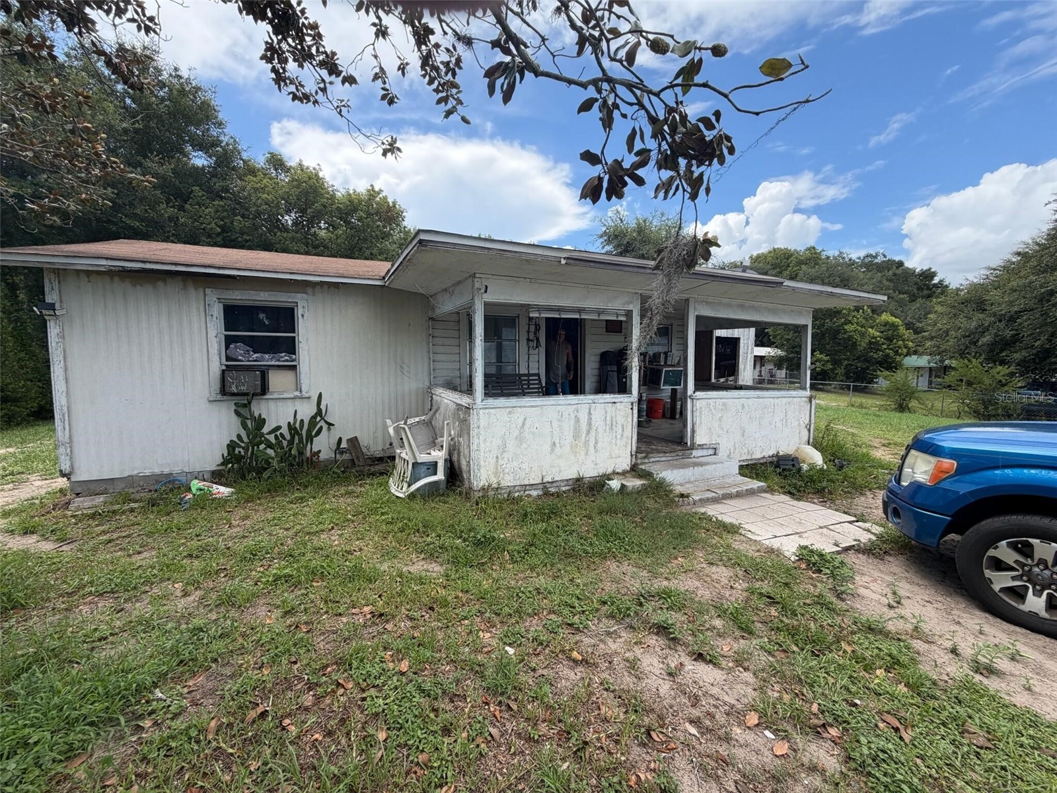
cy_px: 396
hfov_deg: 102.1
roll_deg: -0.2
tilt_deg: -4.5
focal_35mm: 14
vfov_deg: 85.7
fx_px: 427
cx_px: 528
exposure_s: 1/770
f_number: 2.2
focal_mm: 2.22
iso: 40
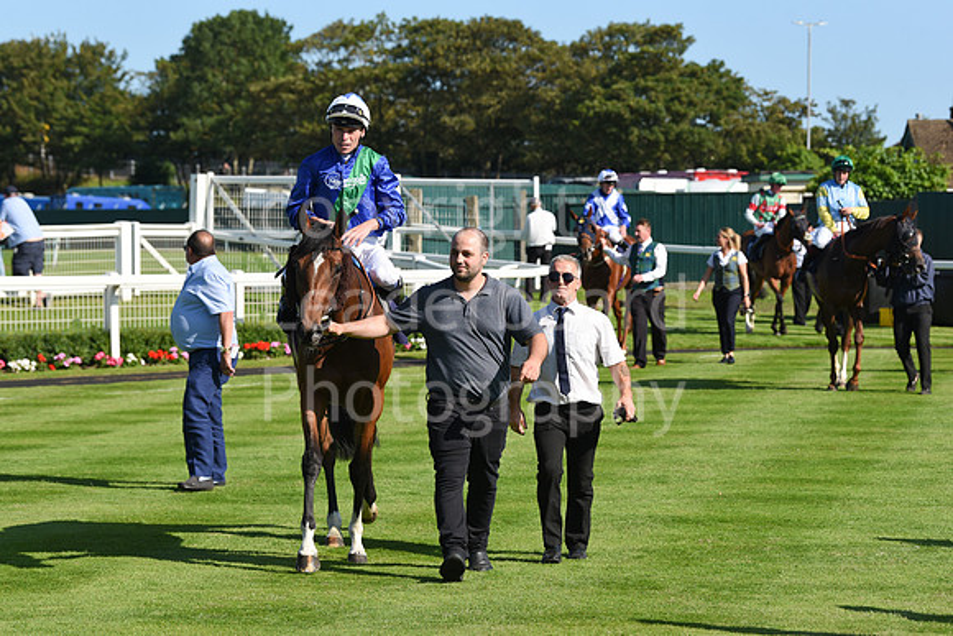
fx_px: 3177
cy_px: 318
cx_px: 476
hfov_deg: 17.1
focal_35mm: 120
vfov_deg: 11.4
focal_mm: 120
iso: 400
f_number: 6.3
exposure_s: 1/2000
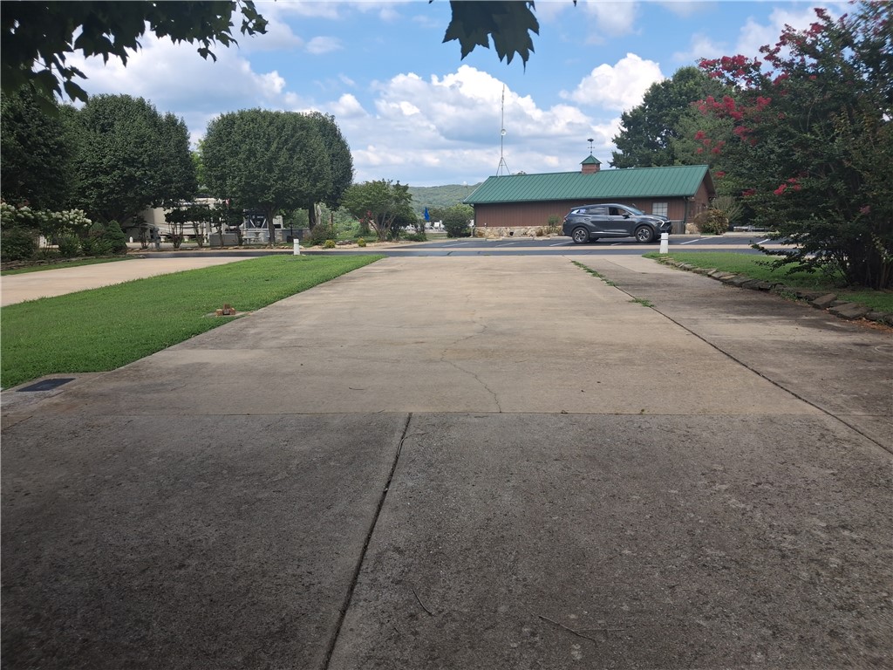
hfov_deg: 65.3
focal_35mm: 27
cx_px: 446
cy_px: 335
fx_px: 697
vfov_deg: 51.4
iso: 20
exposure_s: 1/368
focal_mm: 4
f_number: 1.8
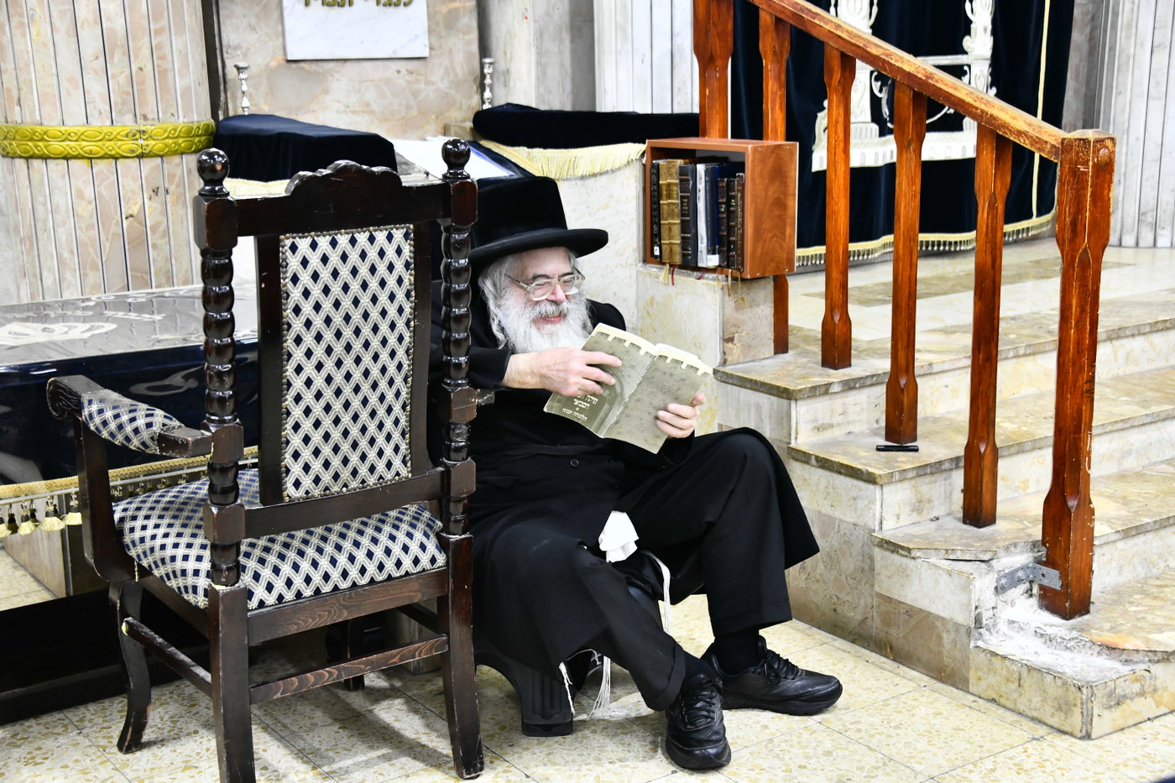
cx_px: 588
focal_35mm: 50
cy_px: 392
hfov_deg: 39.6
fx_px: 1632
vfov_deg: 27.0
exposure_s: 1/125
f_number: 5.6
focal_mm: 50
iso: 1600
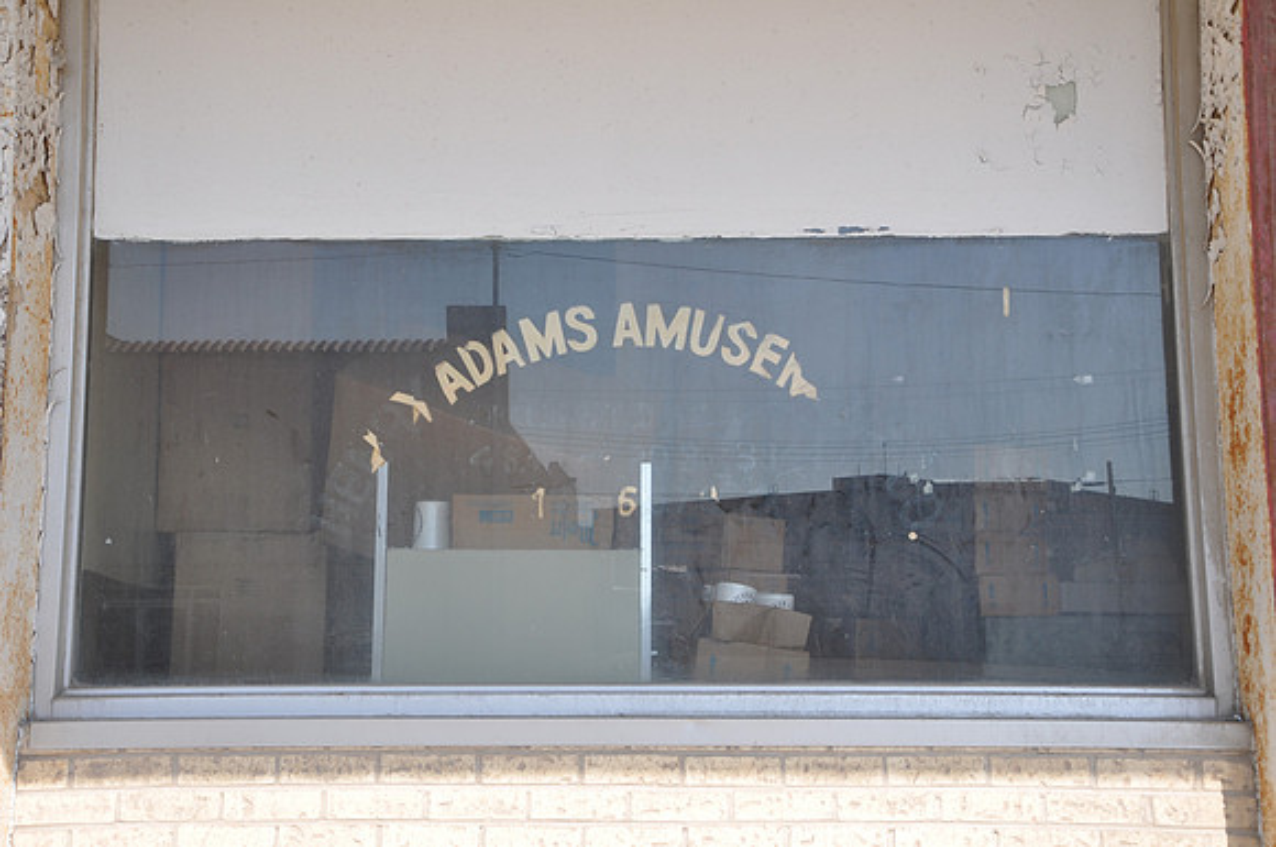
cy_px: 424
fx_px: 1593
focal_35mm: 45
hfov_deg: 43.7
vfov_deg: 29.8
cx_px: 638
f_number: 7.1
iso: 200
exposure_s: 1/200
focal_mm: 30
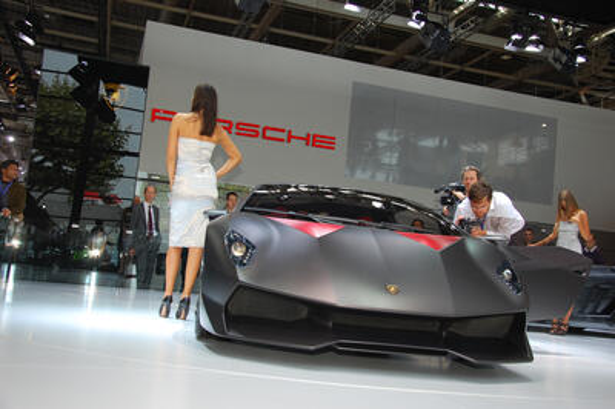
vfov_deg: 34.2
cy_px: 204
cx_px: 308
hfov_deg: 49.6
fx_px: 666
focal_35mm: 39
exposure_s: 1/100
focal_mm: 26
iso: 200
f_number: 5
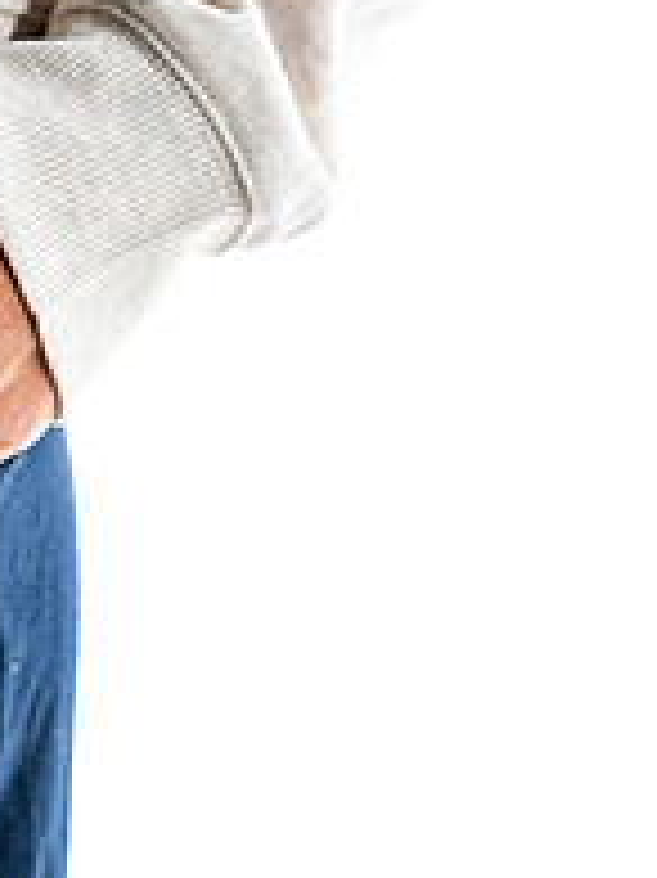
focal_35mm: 129
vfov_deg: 15.3
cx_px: 27
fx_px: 3268
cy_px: 374
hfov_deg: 11.4
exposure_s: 1/160
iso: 640
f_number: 3.5
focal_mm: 58
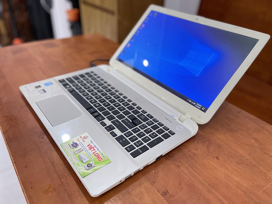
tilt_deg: -33.9
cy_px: 102
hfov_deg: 67.3
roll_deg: -4.5
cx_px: 136
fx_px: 204
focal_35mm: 26
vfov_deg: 53.1
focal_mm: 5.1
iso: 500
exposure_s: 1/33
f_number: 1.6
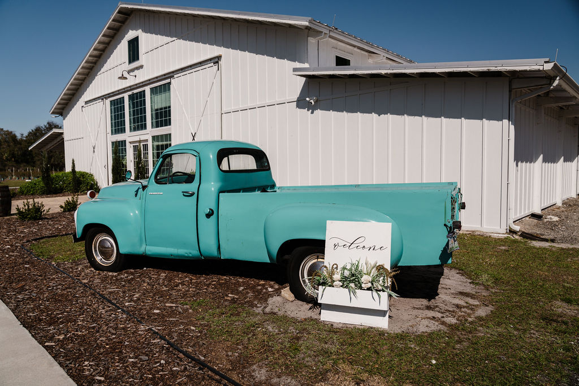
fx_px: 386
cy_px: 193
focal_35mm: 24
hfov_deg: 73.7
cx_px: 290
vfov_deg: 53.1
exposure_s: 1/1000
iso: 100
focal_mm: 24
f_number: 5
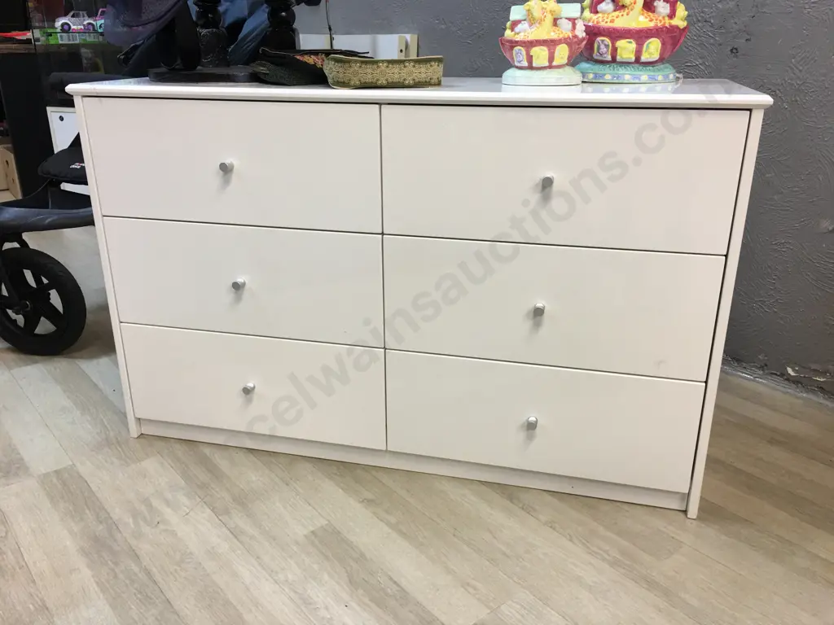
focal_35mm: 29
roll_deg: -1.3
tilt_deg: -19.2
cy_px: 312
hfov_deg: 61.7
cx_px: 417
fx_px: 699
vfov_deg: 48.2
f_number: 2.2
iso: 50
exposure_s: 1/33
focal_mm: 4.15
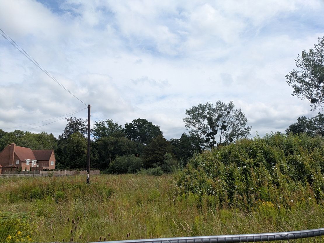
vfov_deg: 54.9
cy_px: 122
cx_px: 162
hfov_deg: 69.4
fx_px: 234
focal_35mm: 25
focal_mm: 5.43
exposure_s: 1/3953
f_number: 1.89
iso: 75
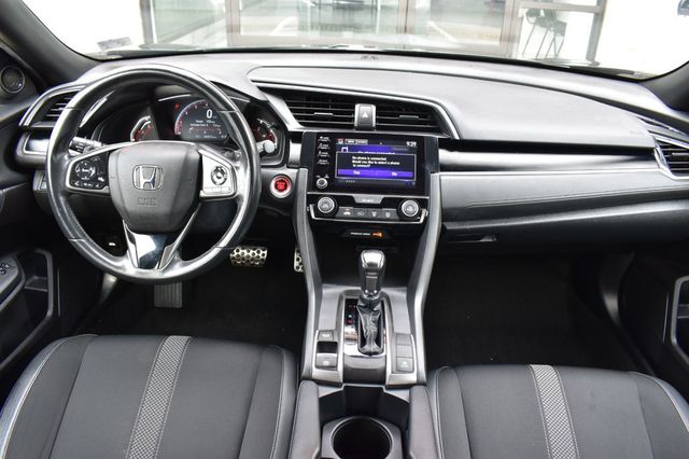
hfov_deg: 67.4
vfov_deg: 47.9
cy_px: 230
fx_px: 516
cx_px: 344
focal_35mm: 27
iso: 400
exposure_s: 1/25
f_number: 7.1
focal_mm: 18
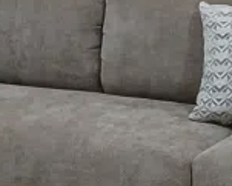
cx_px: 9
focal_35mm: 172
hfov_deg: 11.1
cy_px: 164
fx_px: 1182
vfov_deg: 9.0
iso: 250
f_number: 1.8
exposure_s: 1/40
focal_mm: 3.98
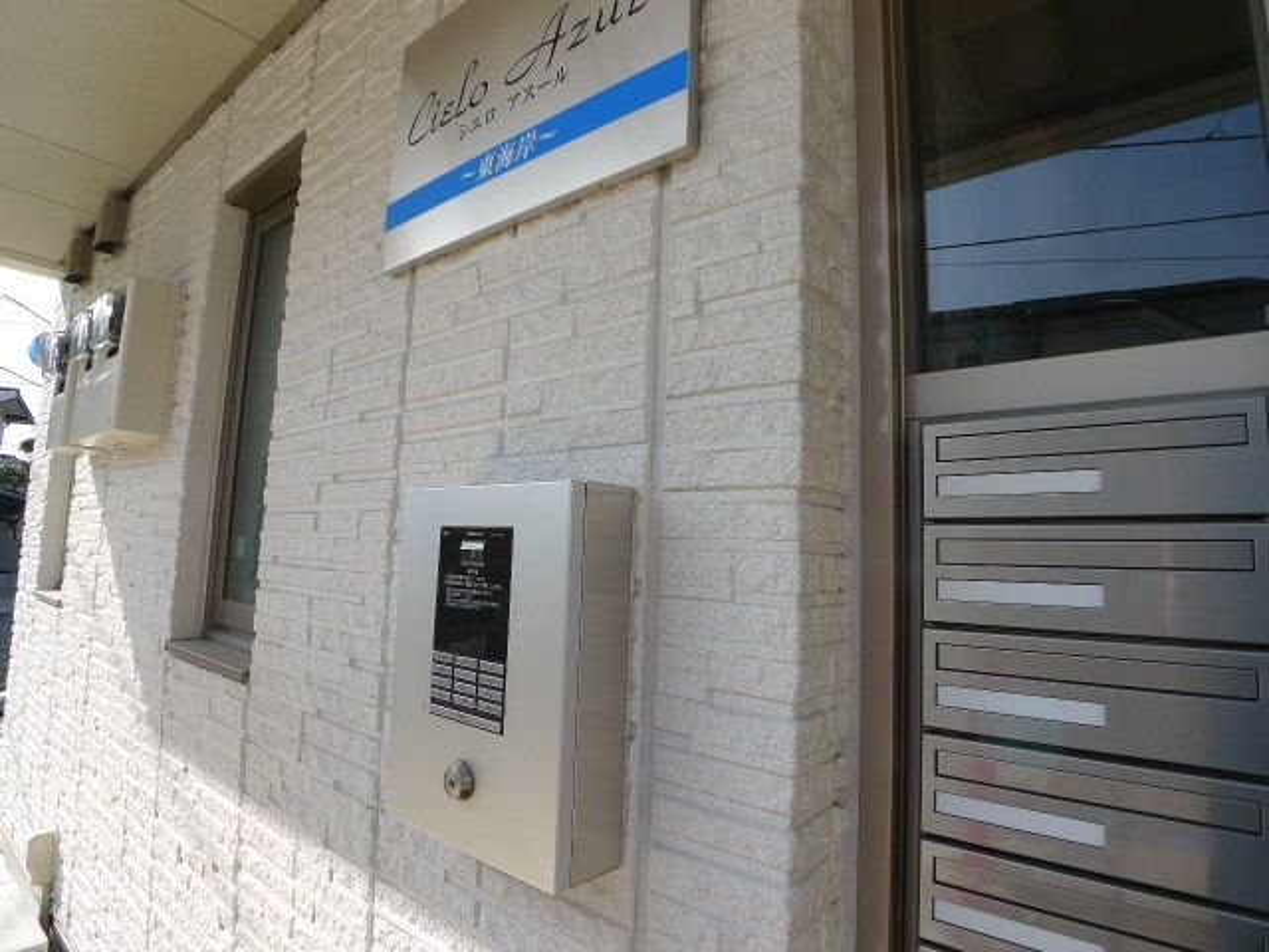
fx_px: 880
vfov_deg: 56.8
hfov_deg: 71.6
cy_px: 476
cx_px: 634
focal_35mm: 24
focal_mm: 5.1
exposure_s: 1/400
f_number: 3.5
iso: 80
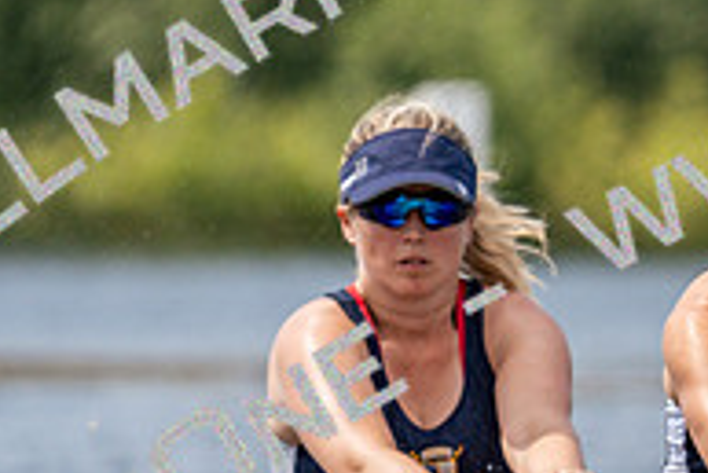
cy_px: 280
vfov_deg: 1.1
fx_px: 23597
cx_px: 1020
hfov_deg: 1.7
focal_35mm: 1199
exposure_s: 1/1600
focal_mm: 400
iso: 320
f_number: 6.3
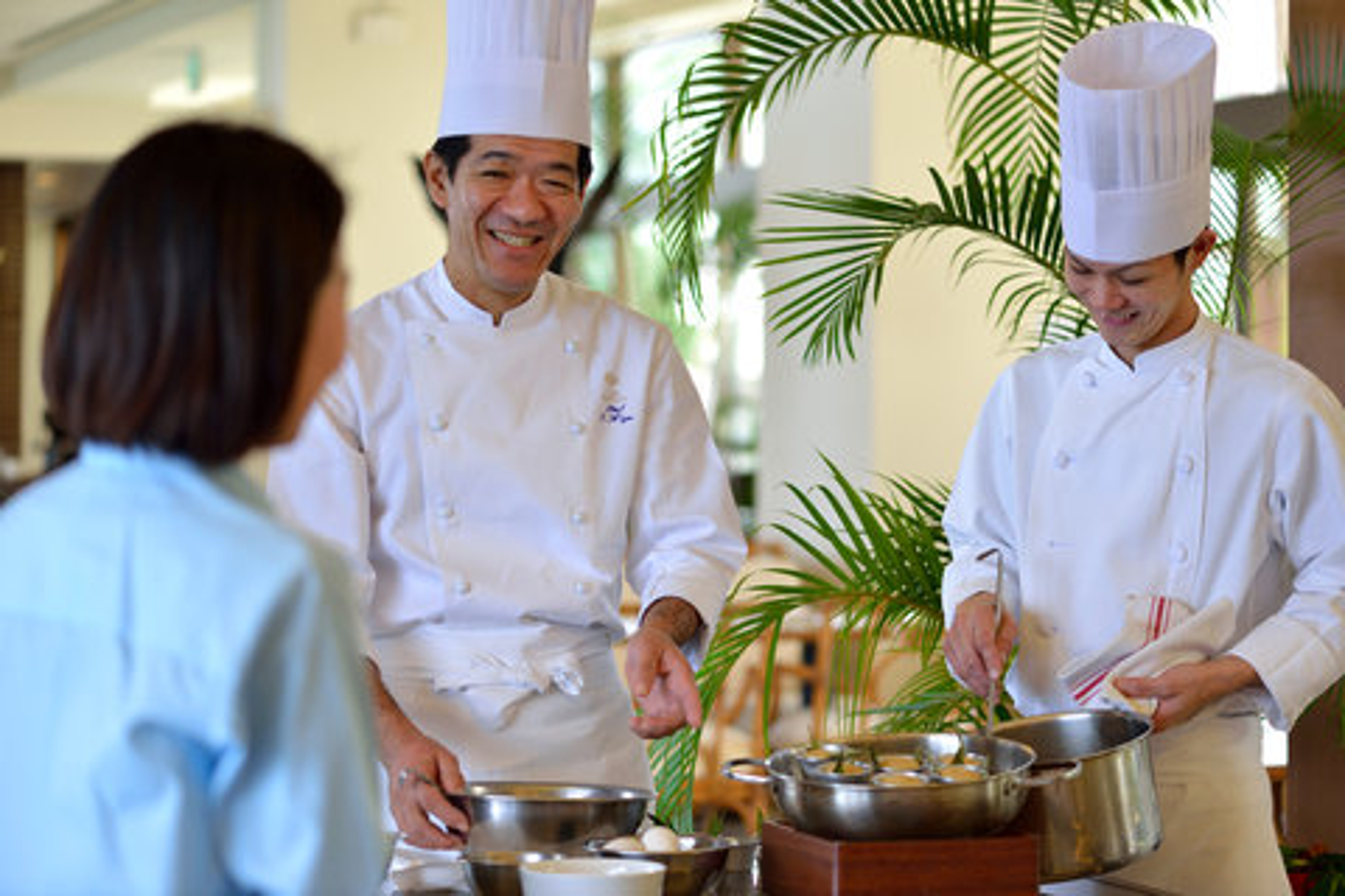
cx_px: 672
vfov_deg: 13.0
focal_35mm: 105
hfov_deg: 19.5
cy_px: 448
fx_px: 3923
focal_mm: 105
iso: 200
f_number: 3.5
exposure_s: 1/100
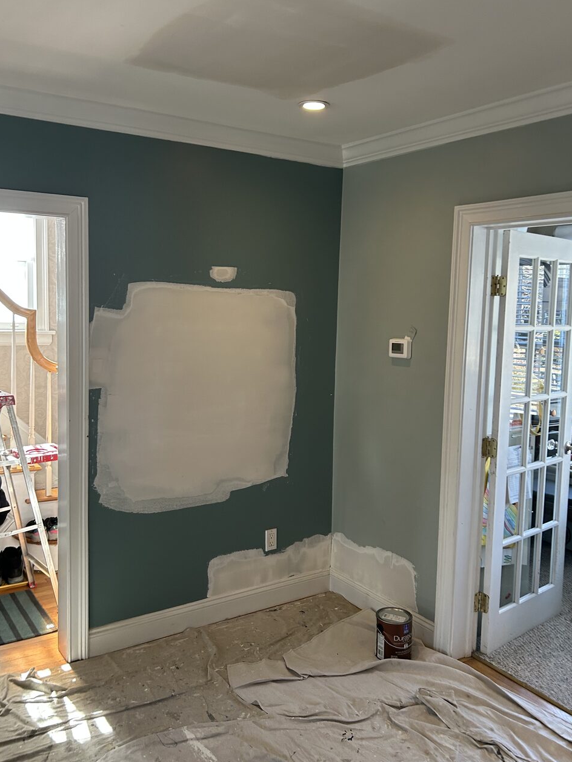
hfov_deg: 45.4
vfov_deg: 58.3
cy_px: 365
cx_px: 271
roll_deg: -3.1
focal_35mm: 31
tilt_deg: -5.3
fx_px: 683
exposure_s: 1/60
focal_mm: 5.7
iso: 125
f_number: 1.5
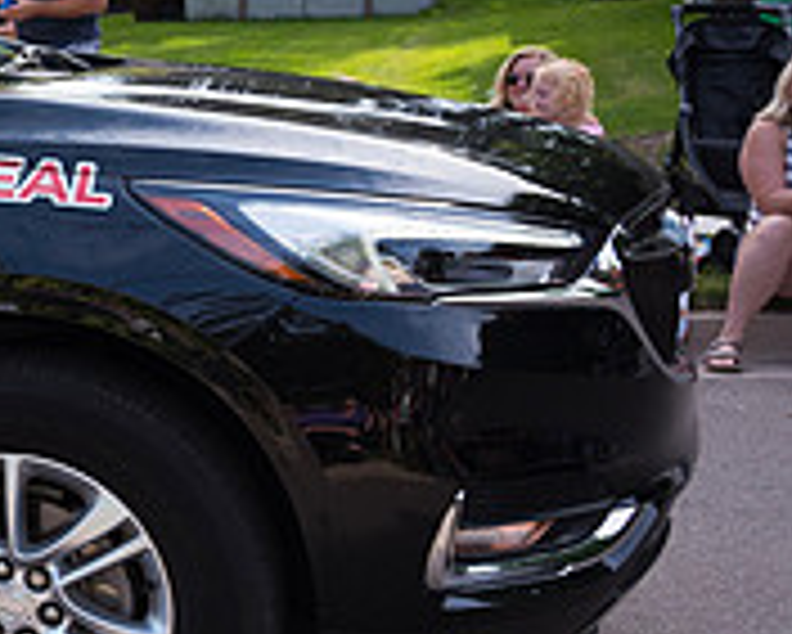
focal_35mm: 93
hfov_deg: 17.7
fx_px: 2181
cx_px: -508
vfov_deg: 16.5
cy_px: 245
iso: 360
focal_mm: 30
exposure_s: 1/500
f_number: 6.3
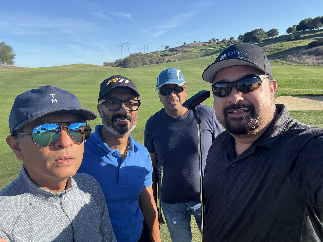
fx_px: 215
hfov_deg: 73.9
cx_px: 162
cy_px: 121
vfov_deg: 58.9
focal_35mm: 23
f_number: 1.9
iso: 32
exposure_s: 1/491
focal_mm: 2.69
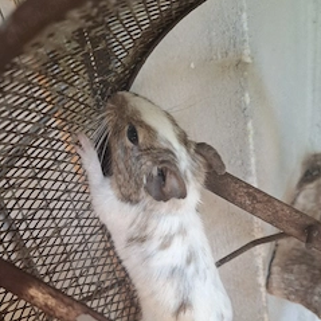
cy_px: 236
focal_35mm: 34
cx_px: 176
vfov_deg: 46.9
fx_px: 357
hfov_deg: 48.4
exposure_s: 1/50
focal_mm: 5.54
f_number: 1.8
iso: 200
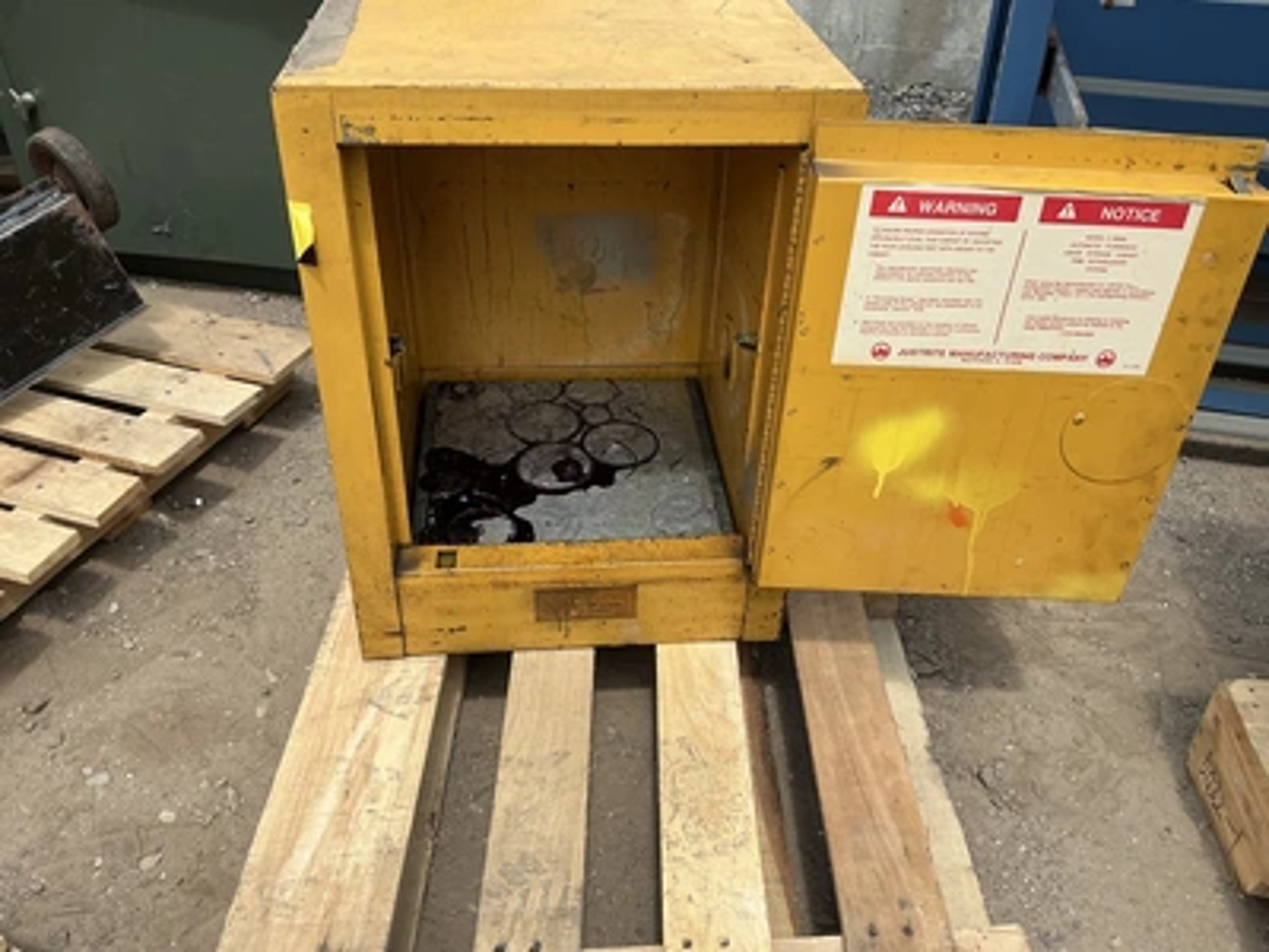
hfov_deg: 63.4
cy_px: 476
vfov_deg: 49.7
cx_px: 634
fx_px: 1026
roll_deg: -1.3
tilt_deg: -33.5
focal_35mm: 28
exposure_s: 1/978
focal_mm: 3
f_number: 1.8
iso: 25
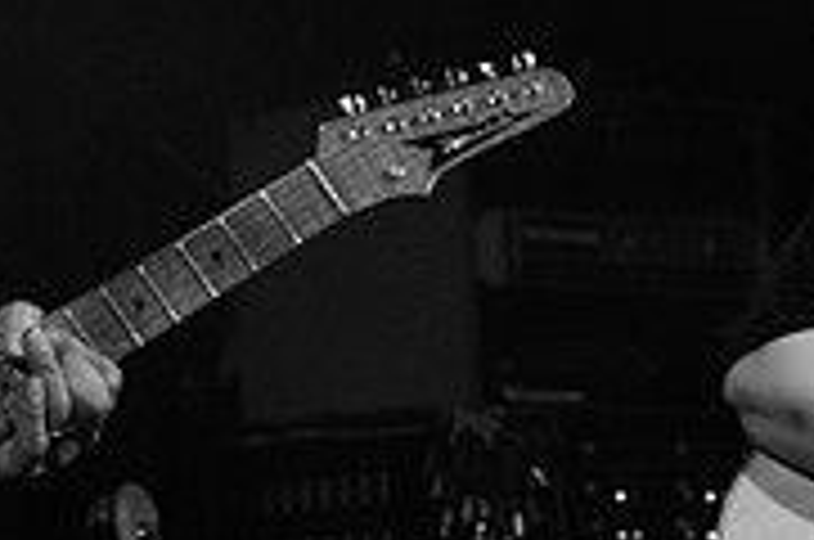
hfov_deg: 8.3
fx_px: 5643
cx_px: 387
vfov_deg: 5.5
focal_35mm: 250
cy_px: 94
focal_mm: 52
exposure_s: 1/60
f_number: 2.8
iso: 1600
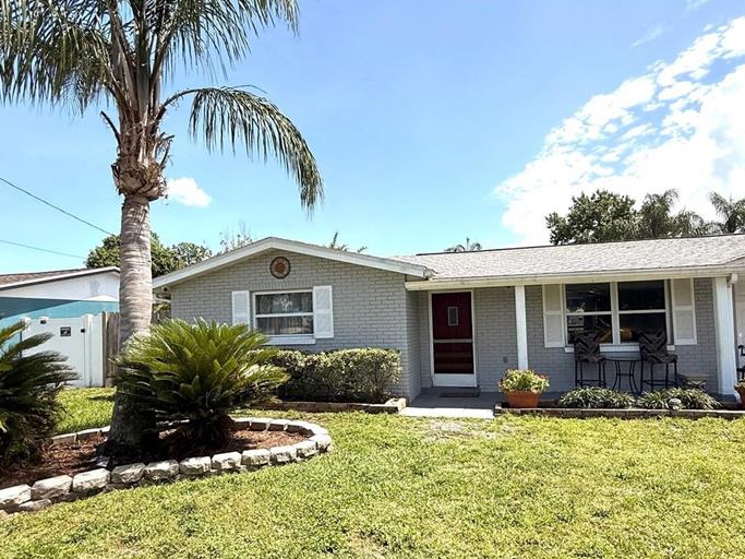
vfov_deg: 63.3
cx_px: 402
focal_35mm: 21
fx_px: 452
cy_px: 309
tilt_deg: +2.9
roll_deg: +2.8
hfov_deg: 78.9
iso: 50
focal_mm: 2.22
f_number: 2.2
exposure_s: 1/1961
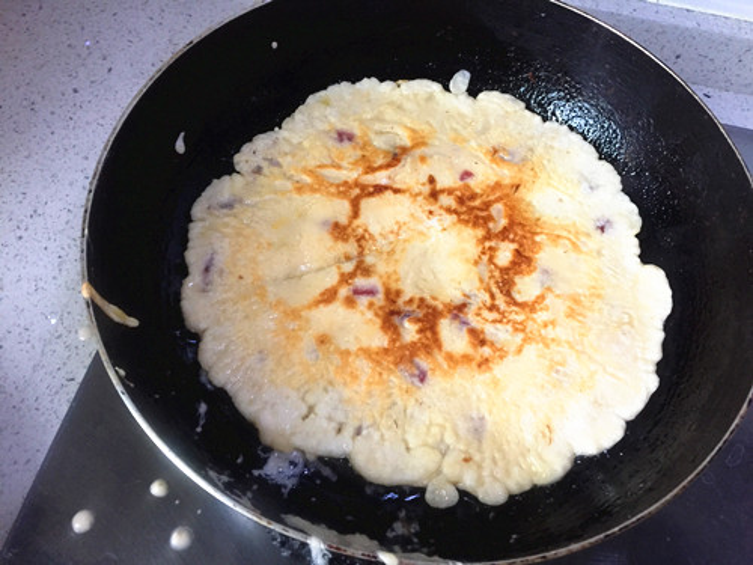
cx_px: 376
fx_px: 631
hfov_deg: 61.7
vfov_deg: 48.2
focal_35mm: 29
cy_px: 282
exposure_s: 1/24
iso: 250
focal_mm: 4.15
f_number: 2.2
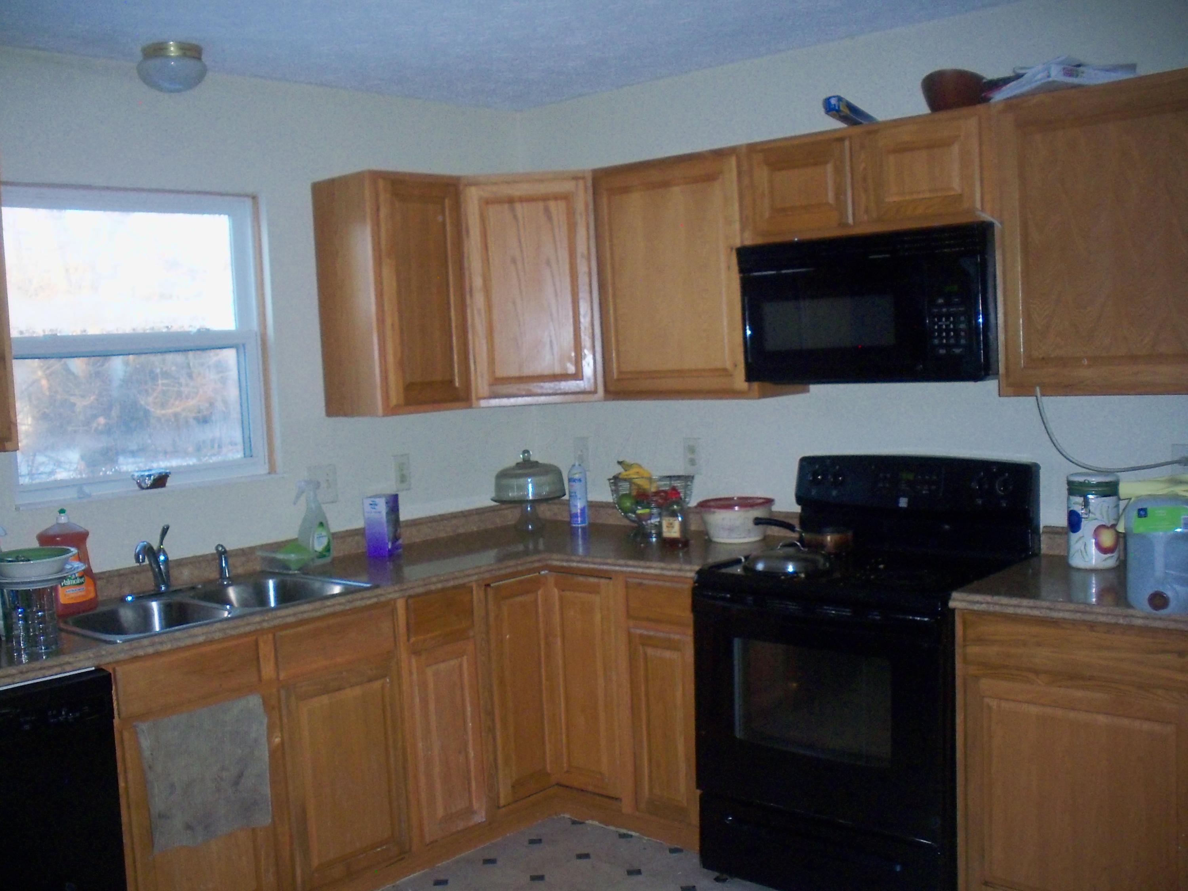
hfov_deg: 49.0
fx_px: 1304
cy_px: 446
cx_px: 594
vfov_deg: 37.7
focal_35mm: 38
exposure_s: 1/60
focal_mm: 6.3
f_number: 3.5
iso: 320
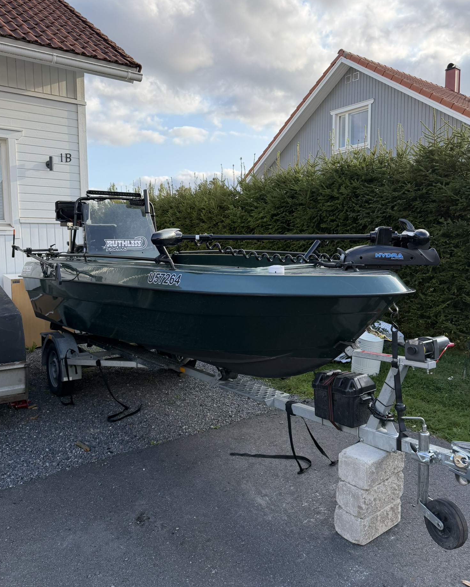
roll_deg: +1.0
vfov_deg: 66.0
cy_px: 287
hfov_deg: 54.9
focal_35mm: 26
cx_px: 235
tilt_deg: -5.3
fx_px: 452
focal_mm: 6.76
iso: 100
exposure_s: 1/1855
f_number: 1.78
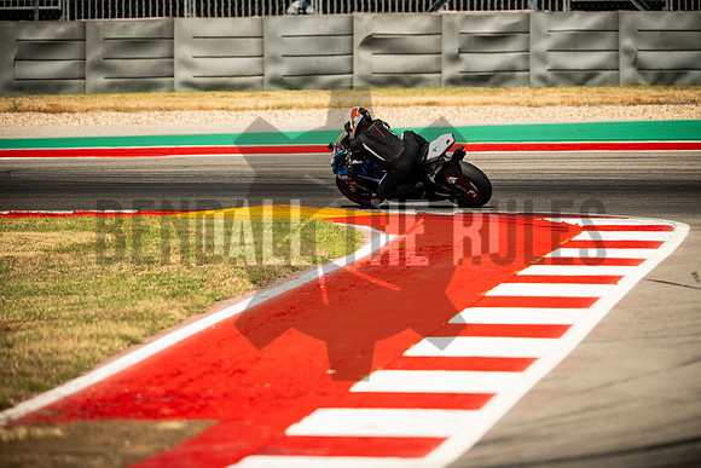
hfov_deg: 4.9
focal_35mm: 420
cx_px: 350
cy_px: 234
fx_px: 8180
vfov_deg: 3.3
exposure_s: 1/2500
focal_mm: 280
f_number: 2.8
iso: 320
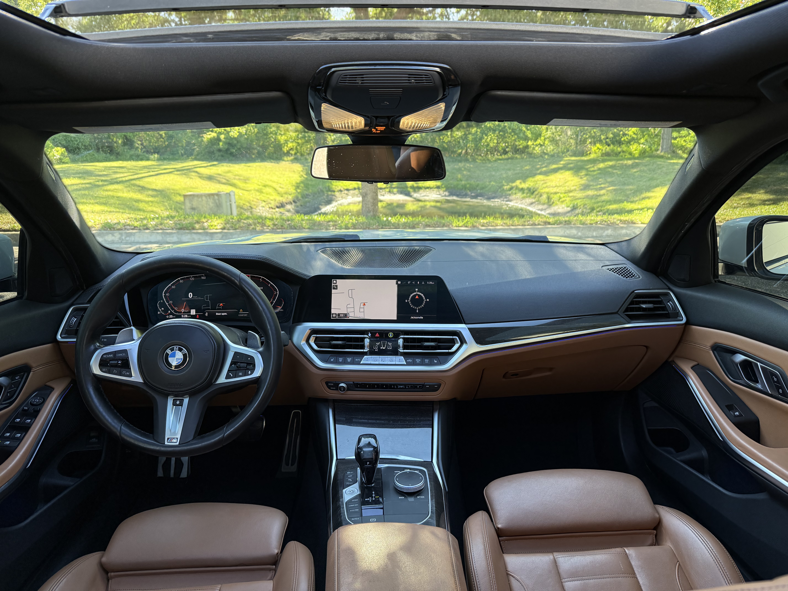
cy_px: 296
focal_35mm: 24
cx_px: 394
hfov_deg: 71.6
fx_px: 546
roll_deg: +0.2
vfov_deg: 56.8
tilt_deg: -14.4
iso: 200
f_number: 1.78
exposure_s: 1/304
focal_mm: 6.76
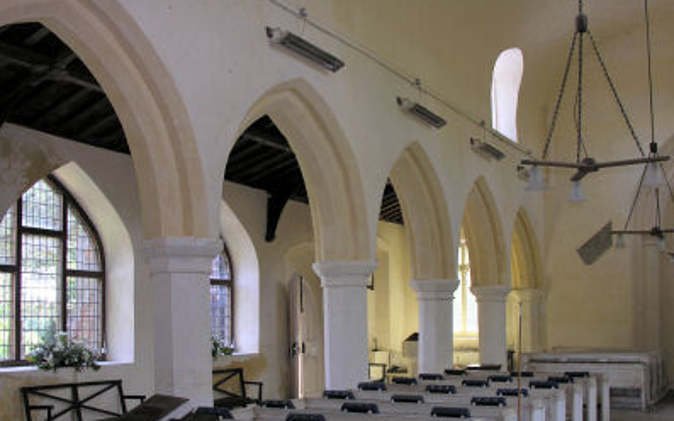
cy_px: 284
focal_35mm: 43
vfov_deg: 29.6
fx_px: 790
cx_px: 345
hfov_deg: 46.2
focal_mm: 8.9
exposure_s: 1/30
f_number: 2.8
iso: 50
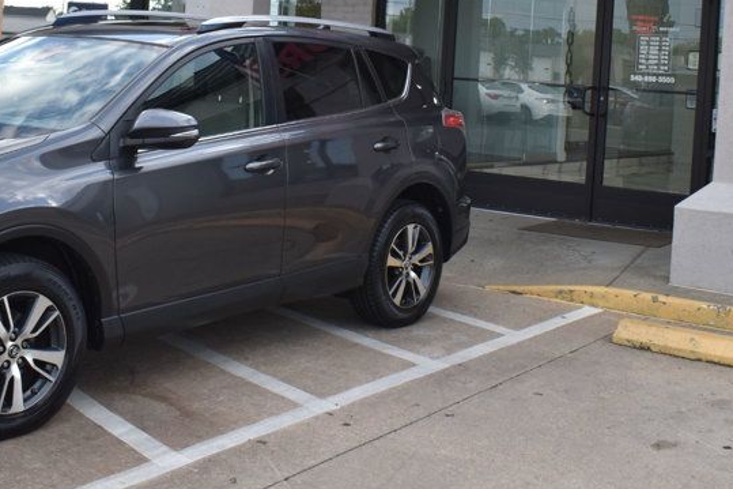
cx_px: 324
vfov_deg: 23.4
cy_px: 95
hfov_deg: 35.0
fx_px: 1160
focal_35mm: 57
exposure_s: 1/250
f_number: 6.3
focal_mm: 20
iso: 200
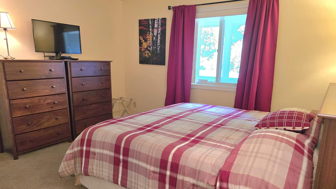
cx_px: 172
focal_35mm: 26
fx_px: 232
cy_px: 118
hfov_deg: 71.9
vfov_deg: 44.0
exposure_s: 1/120
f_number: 1.7
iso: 500
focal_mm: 6.3
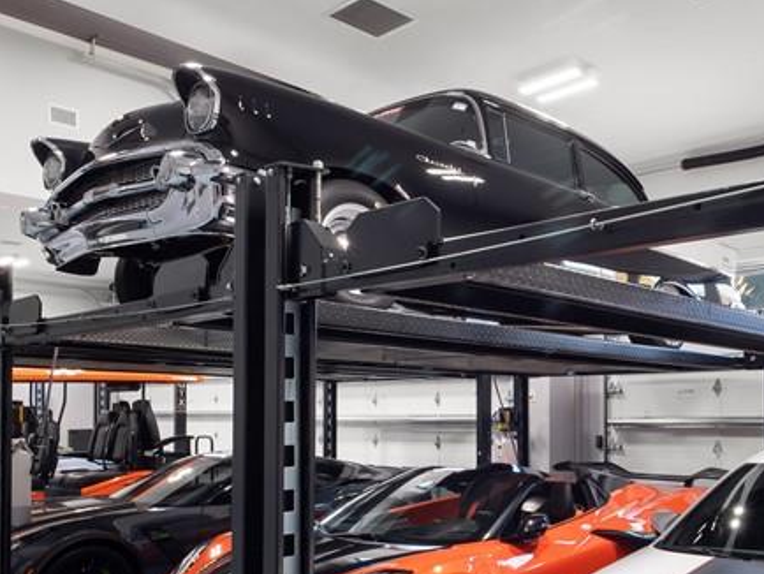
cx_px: 560
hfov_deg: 53.2
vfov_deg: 41.9
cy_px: 417
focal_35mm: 33
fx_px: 729
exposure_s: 1/6
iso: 200
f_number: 7.1
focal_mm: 7
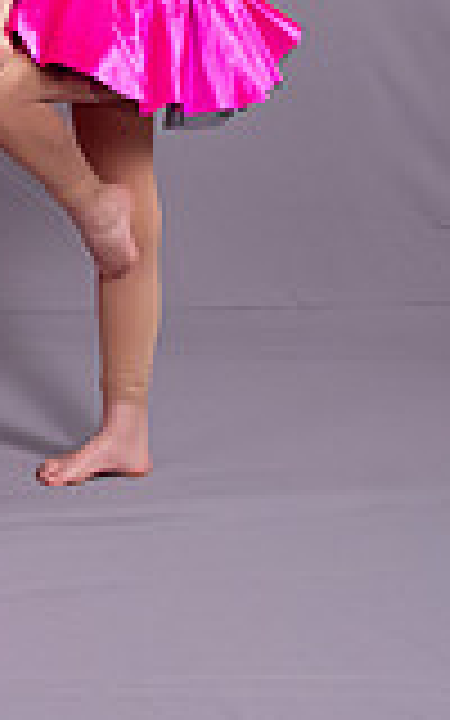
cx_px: -753
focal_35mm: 119
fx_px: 2335
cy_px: -130
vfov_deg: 16.8
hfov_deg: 9.4
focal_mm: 24
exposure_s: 1/250
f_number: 5
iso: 2500
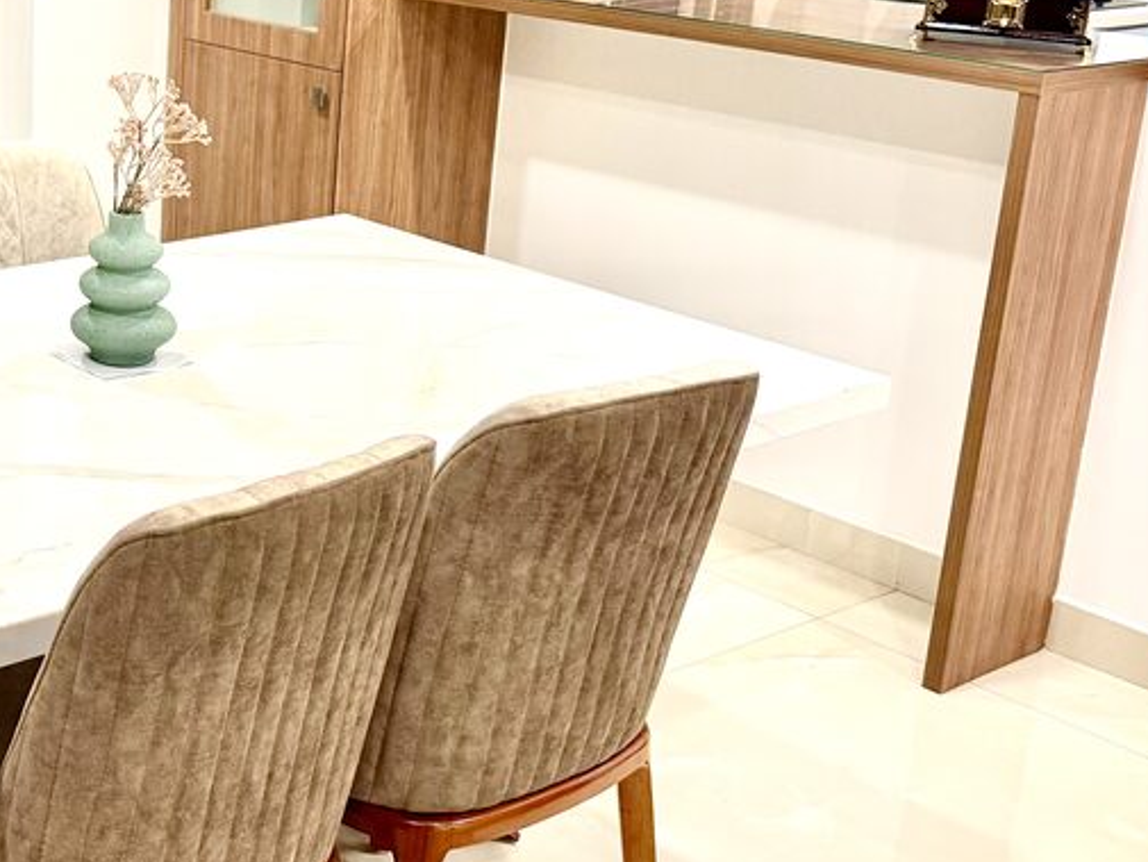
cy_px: 298
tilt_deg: -15.8
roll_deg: -1.8
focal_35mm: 57
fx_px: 1891
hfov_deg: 32.1
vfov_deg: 25.6
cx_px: 109
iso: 320
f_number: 1.78
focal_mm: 6.76
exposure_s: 1/50
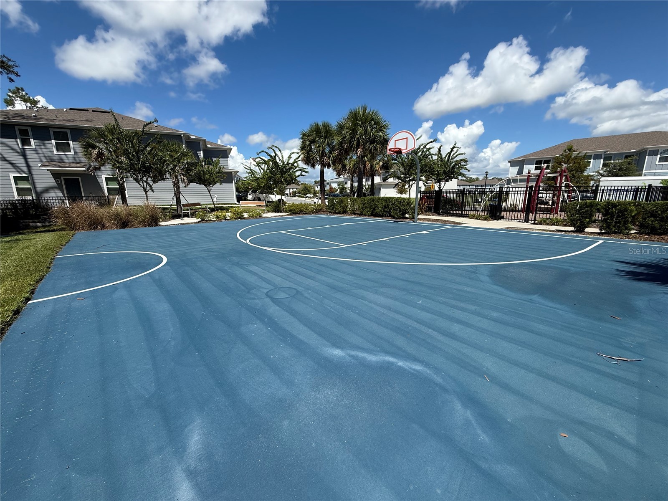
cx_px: 334
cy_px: 250
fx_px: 270
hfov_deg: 102.1
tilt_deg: -9.3
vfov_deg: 85.7
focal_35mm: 14
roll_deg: +0.3
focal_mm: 2.22
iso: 50
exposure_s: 1/2506
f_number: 2.2
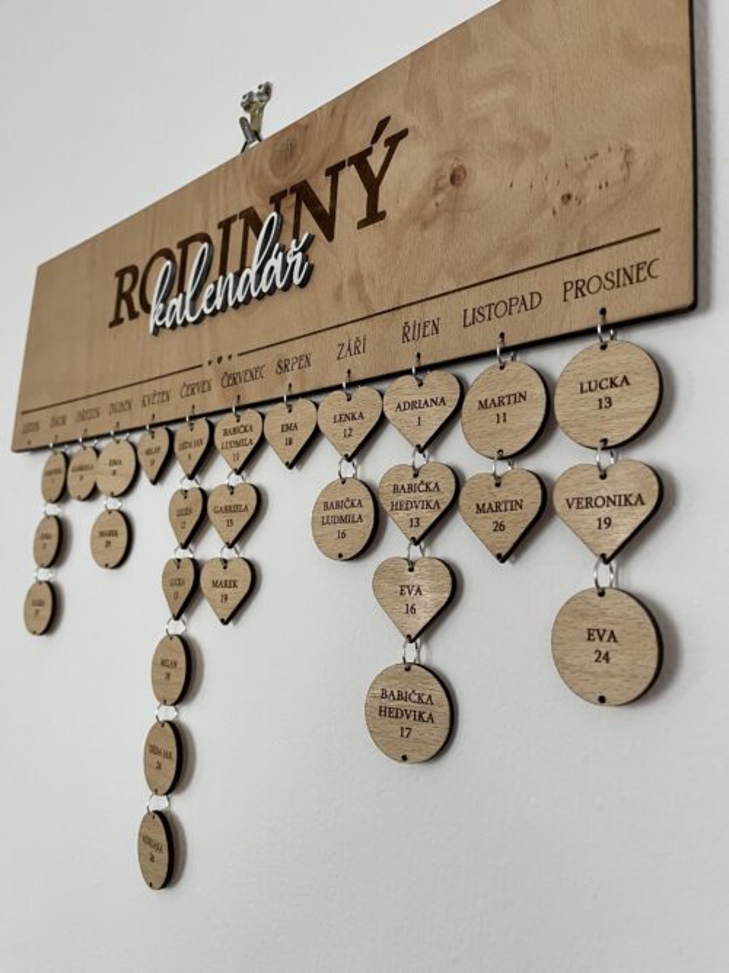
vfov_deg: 67.3
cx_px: 364
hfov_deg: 53.0
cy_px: 486
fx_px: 730
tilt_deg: +10.7
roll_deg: -3.1
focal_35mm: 26
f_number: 1.6
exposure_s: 1/60
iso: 200
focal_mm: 5.1
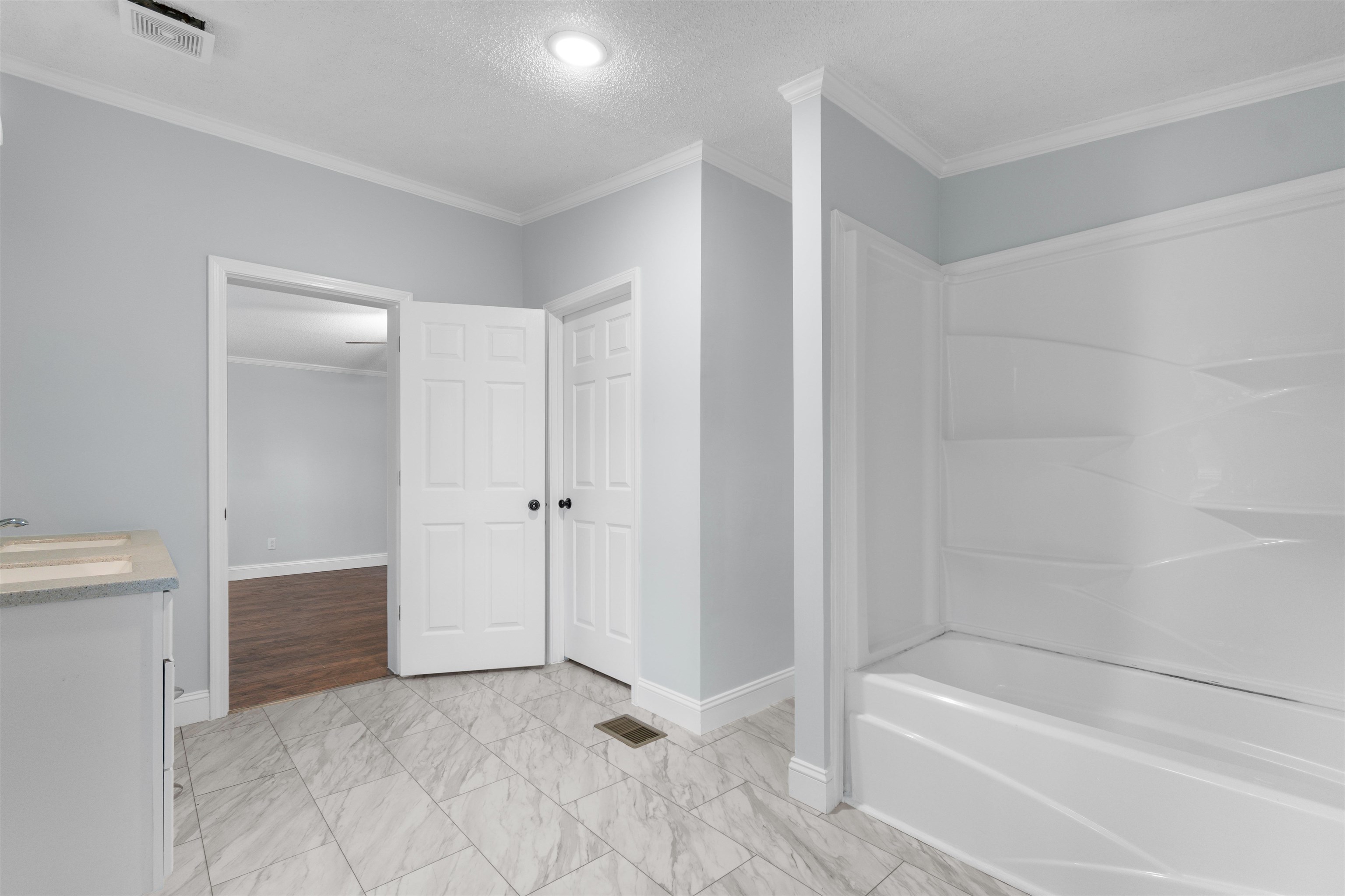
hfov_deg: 100.4
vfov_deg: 77.3
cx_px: 672
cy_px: 448
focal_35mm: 15
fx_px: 560
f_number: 4.5
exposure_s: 1/10
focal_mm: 10
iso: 100
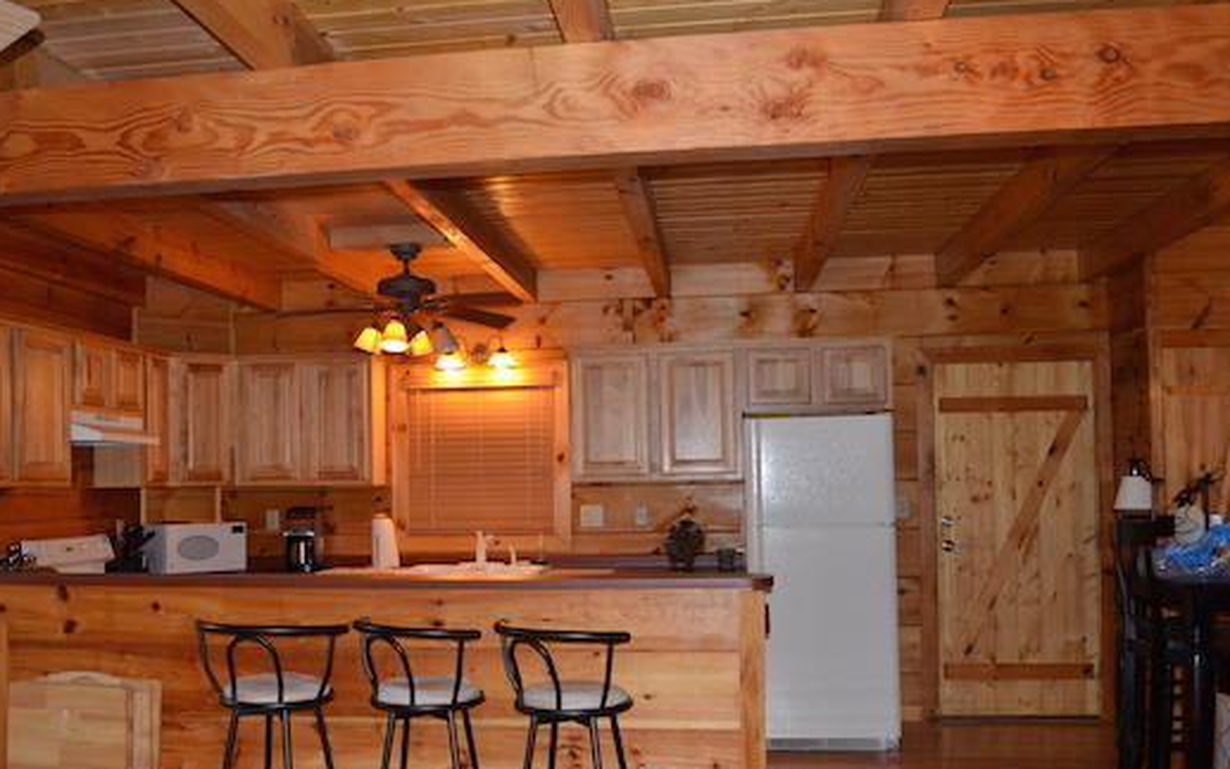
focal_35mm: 34
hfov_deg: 56.5
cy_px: 452
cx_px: 523
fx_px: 1140
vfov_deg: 37.2
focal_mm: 18
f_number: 3.5
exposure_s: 1/60
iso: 800
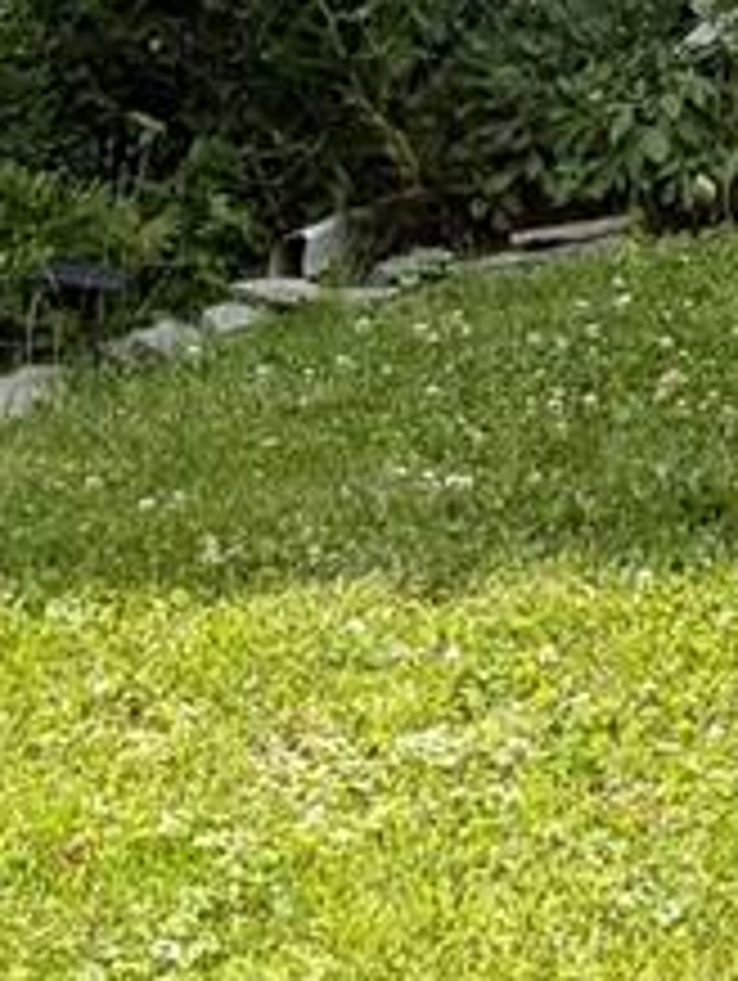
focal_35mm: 169
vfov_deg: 11.5
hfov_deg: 8.7
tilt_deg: +3.2
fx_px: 4795
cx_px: 824
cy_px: -158
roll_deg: +0.3
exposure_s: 1/2110
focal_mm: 6.76
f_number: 1.78
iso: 100
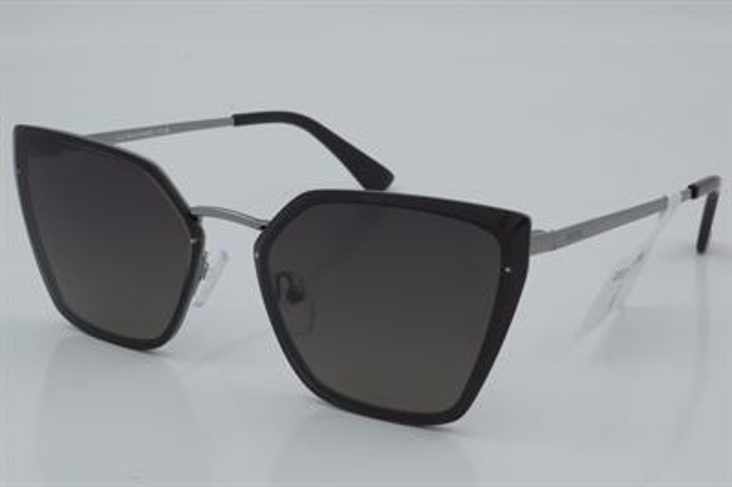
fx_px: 1524
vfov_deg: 18.2
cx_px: 366
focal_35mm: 75
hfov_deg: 27.0
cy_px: 244
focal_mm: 50
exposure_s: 1/4
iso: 100
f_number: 32
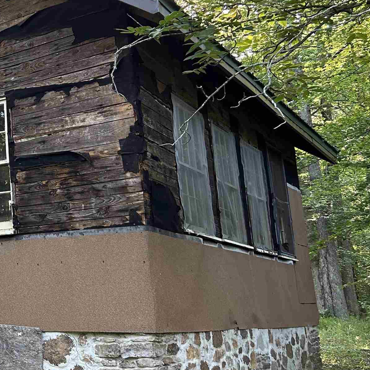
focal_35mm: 59
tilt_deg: +14.4
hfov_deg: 25.7
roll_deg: +0.5
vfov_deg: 29.0
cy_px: 136
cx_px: -89
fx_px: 713
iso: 125
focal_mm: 5.7
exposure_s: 1/120
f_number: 1.5
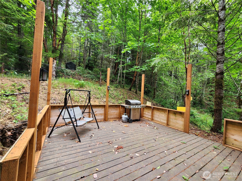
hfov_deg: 106.2
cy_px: 90
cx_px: 121
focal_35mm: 13
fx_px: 91
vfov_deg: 89.9
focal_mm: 2.2
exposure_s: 1/60
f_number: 2.2
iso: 160
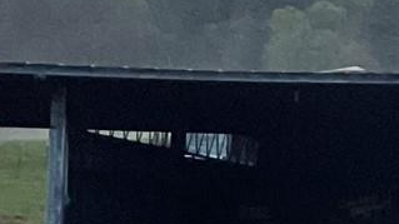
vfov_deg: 6.0
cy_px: -11
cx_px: 1231
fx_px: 2146
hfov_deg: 8.6
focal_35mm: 203
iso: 16
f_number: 1.8
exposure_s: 1/223
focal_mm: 3
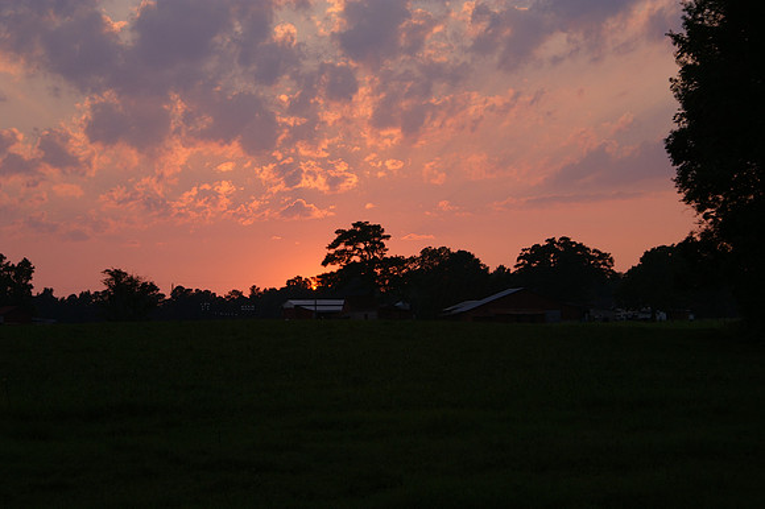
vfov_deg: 13.0
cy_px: 254
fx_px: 2230
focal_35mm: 105
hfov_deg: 19.5
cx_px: 382
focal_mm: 70
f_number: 5.6
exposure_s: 1/160
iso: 125
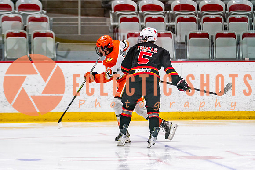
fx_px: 1728
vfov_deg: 5.6
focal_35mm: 244
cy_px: 126
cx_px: 129
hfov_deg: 8.4
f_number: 2.8
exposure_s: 1/640
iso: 800
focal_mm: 140
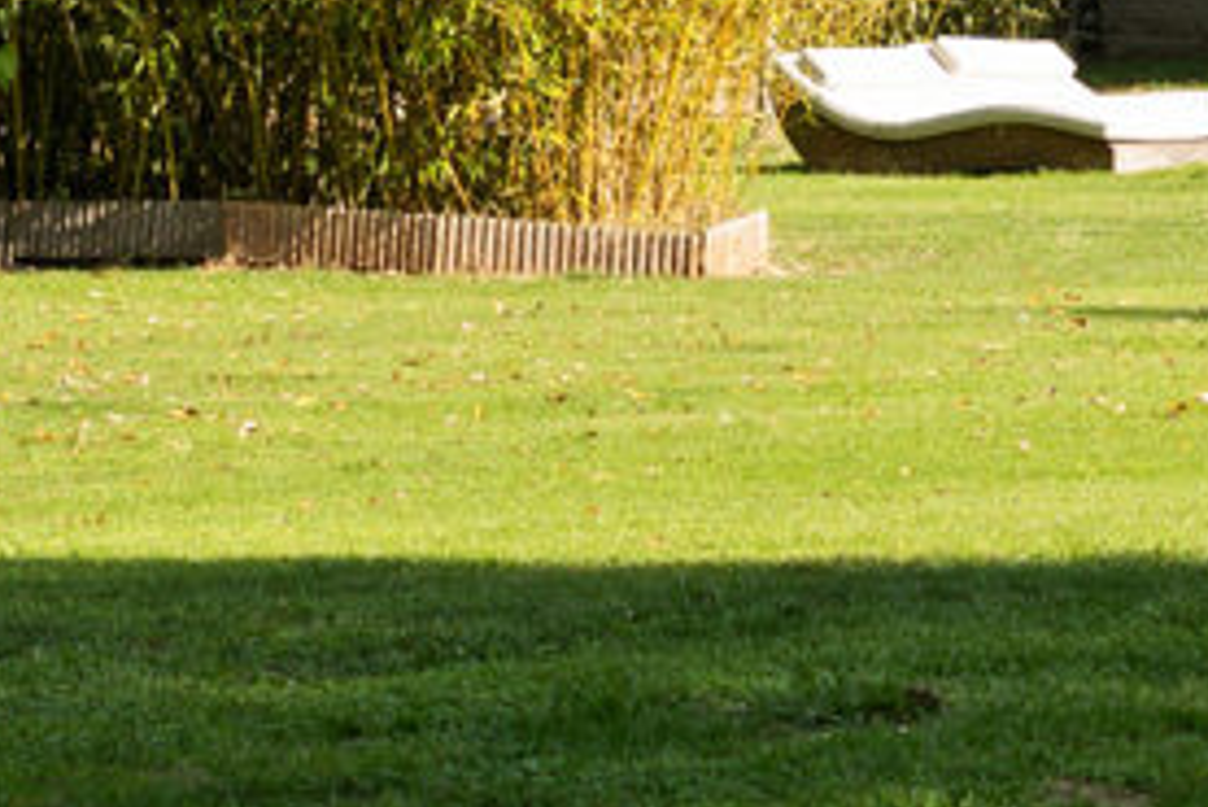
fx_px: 10911
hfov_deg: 6.1
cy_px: -410
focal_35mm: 325
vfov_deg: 4.2
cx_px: 2608
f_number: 4
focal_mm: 50
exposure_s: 1/400
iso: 80
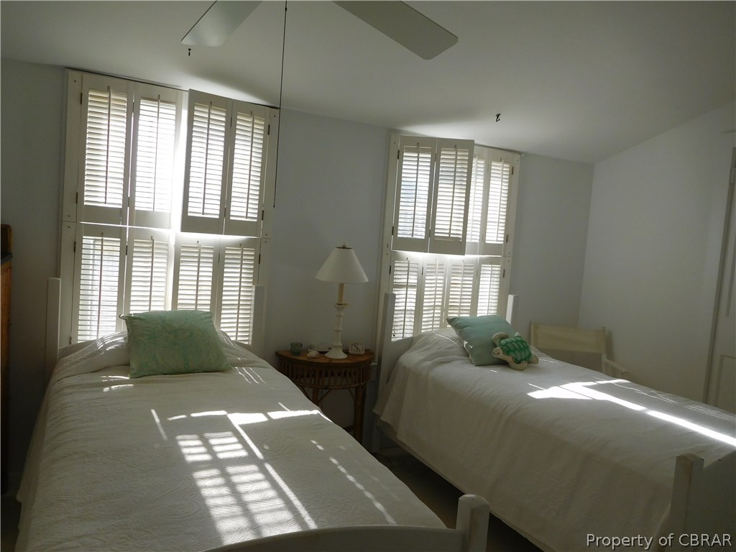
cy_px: 276
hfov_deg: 69.4
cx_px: 368
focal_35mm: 25
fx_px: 532
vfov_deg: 54.9
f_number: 3.4
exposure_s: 1/400
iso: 125
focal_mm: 4.5
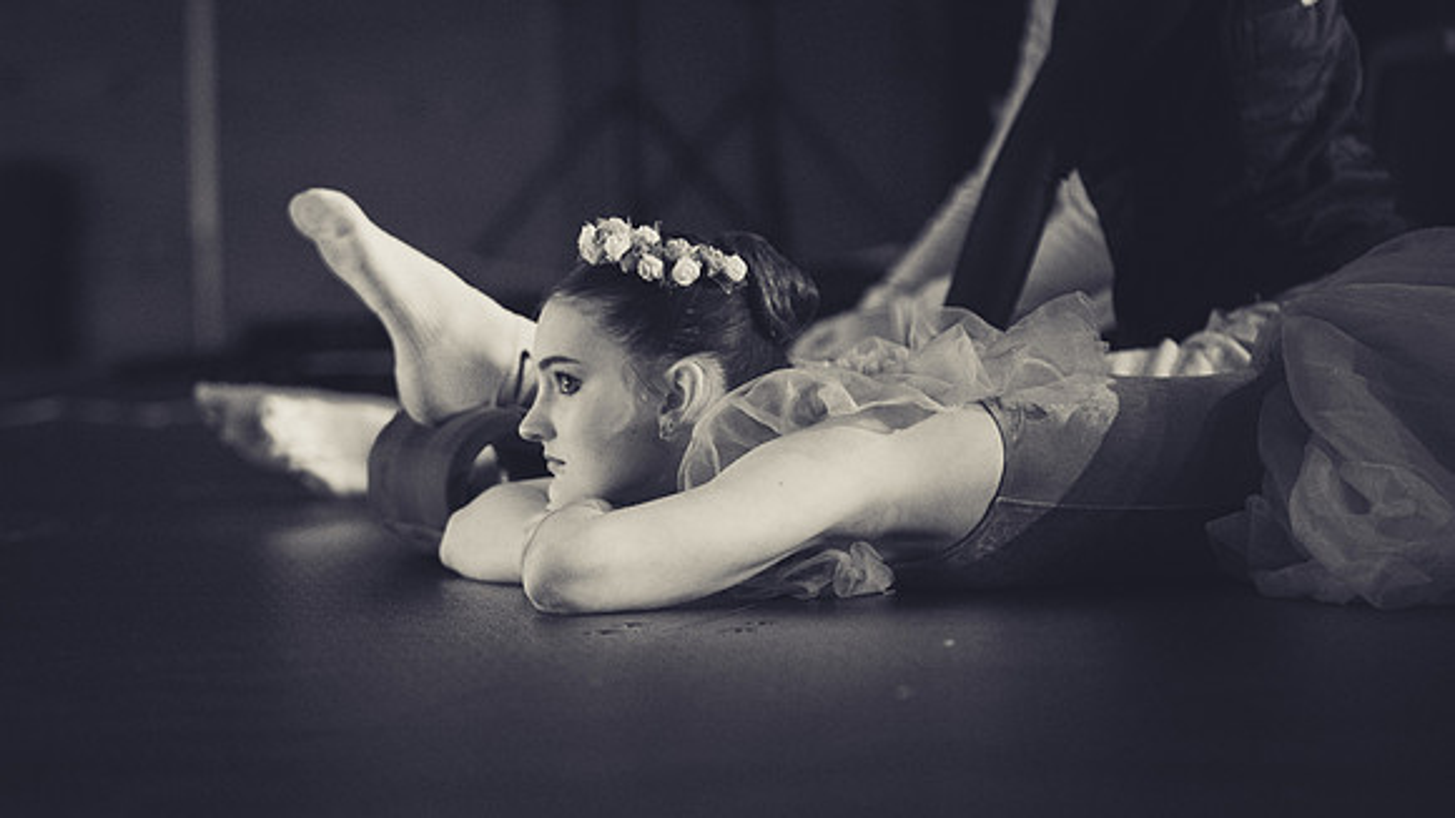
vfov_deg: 4.5
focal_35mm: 269
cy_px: 623
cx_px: 587
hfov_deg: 8.0
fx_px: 10392
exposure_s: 1/100
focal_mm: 200
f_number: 2.8
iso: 12800
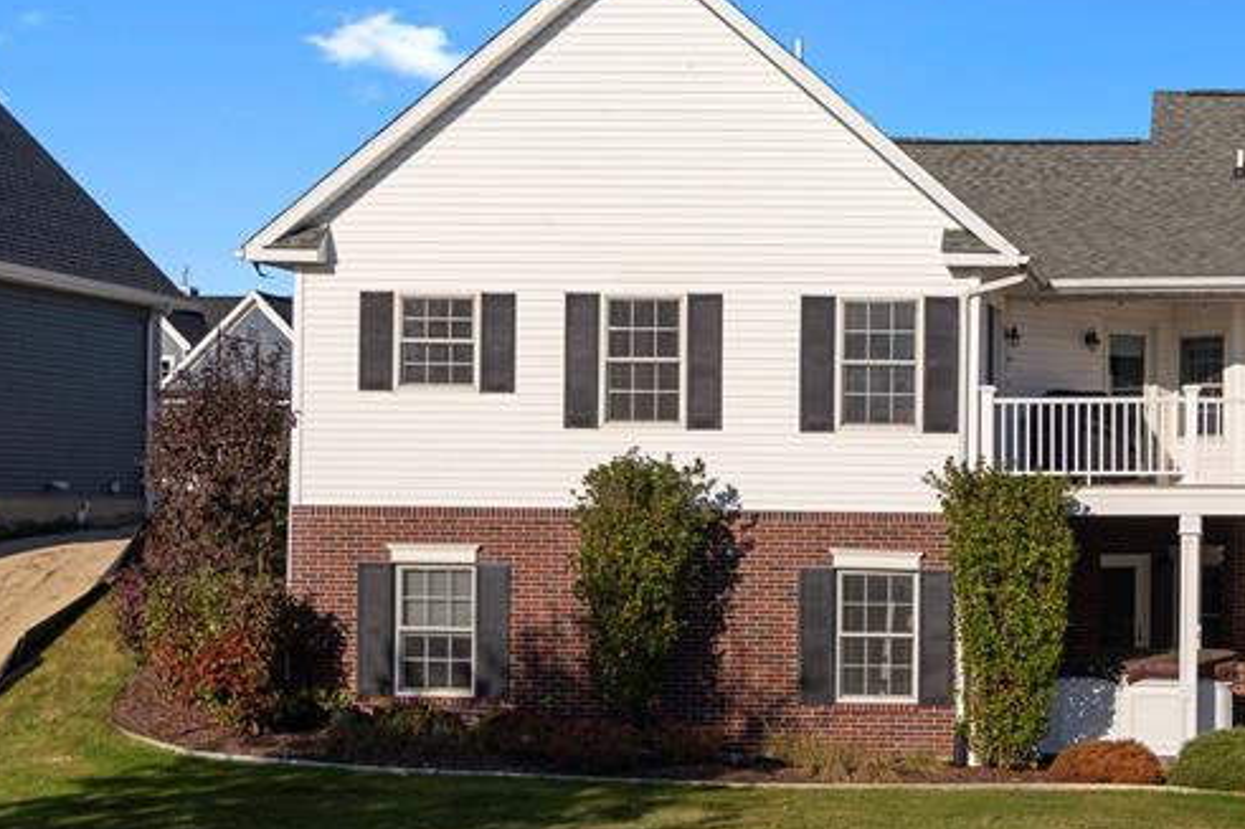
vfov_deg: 18.6
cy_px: 506
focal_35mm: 73
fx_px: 2524
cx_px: 1149
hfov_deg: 26.7
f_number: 9
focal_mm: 35
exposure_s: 1/2500
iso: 320
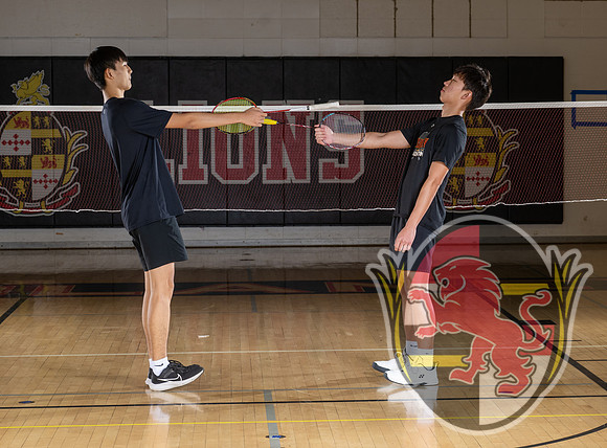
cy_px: 228
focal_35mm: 109
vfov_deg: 13.4
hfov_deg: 18.0
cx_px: 441
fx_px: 1907
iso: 320
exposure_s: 1/100
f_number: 6.3
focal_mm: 70
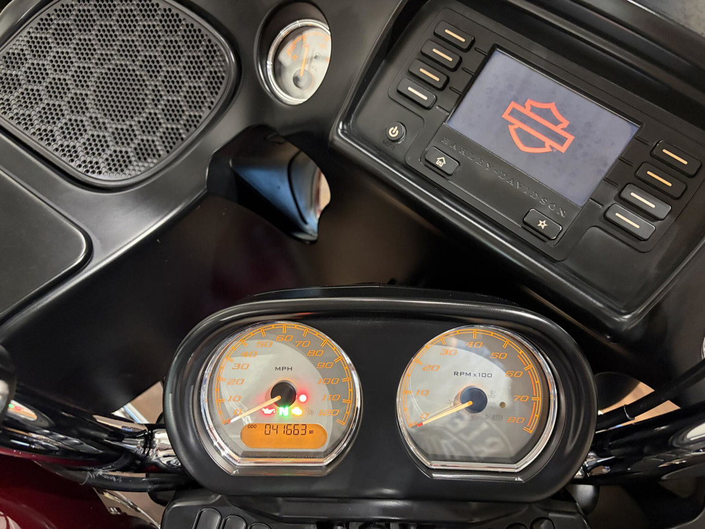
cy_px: 264
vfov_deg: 53.1
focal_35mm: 26
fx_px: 529
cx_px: 352
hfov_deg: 67.3
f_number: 1.6
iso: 500
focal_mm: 5.96
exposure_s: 1/30
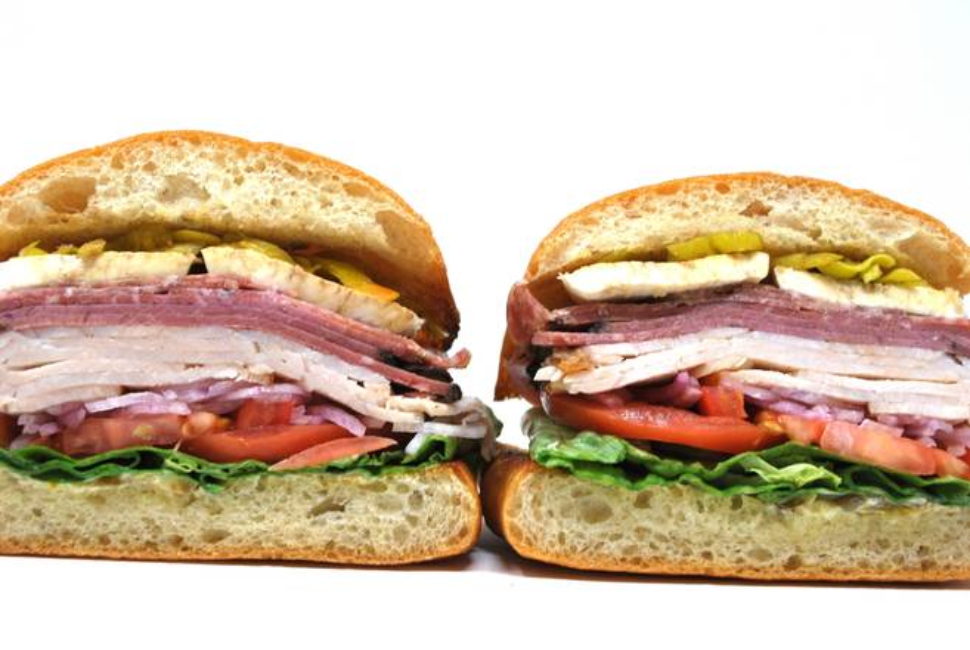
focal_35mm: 42
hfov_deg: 46.3
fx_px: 1133
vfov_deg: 32.0
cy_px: 325
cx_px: 485
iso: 200
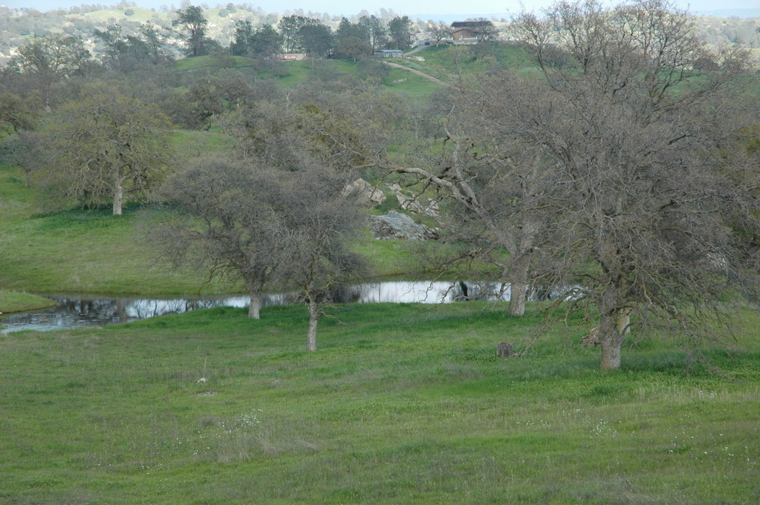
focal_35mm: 105
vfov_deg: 13.0
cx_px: 380
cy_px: 252
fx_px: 2214
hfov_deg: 19.5
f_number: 7.1
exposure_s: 1/160
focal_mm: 70
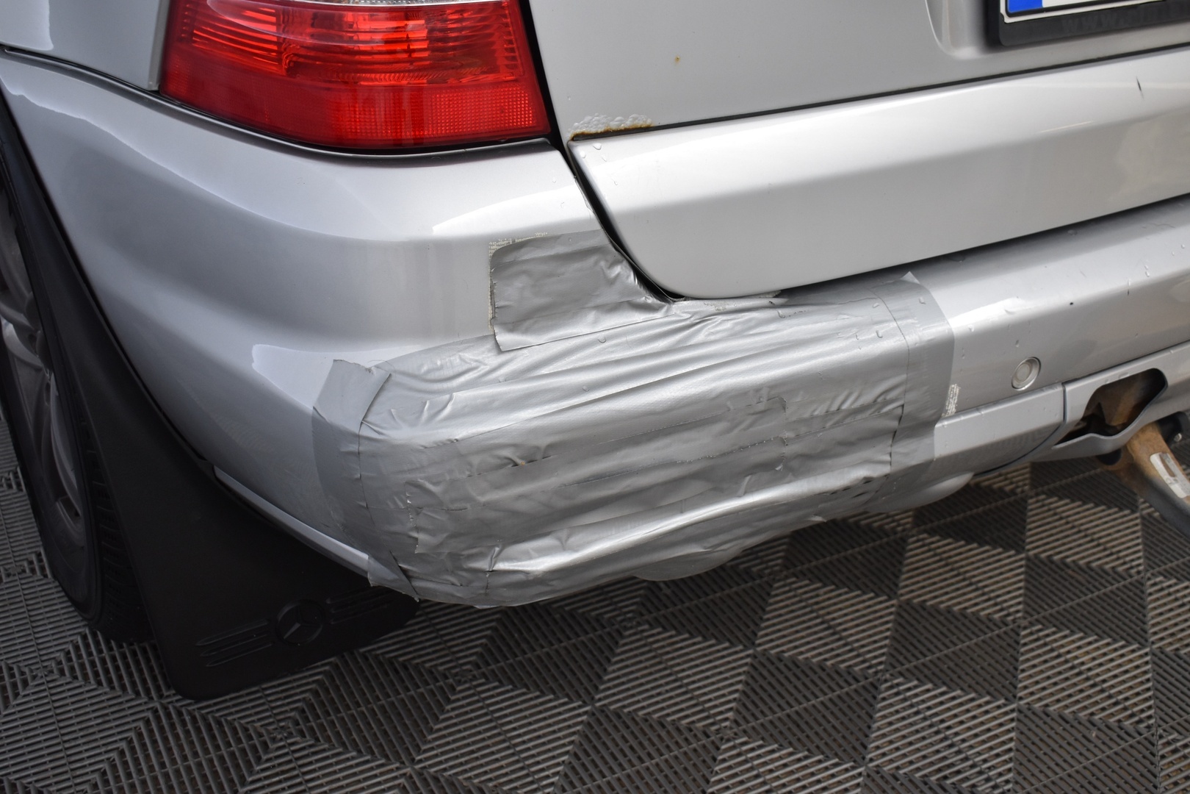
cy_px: 397
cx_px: 595
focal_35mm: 40
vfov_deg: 33.0
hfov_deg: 47.9
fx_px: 1339
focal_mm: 27
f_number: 4
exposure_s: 1/40
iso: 640
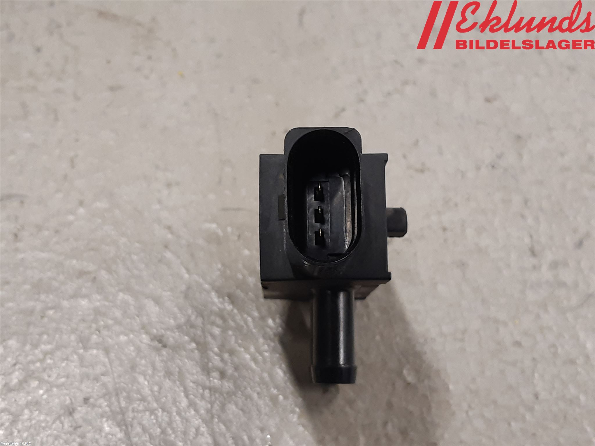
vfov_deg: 53.1
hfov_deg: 67.3
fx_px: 447
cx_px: 298
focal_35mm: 26
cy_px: 223
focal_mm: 3.93
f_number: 1.7
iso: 125
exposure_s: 1/50
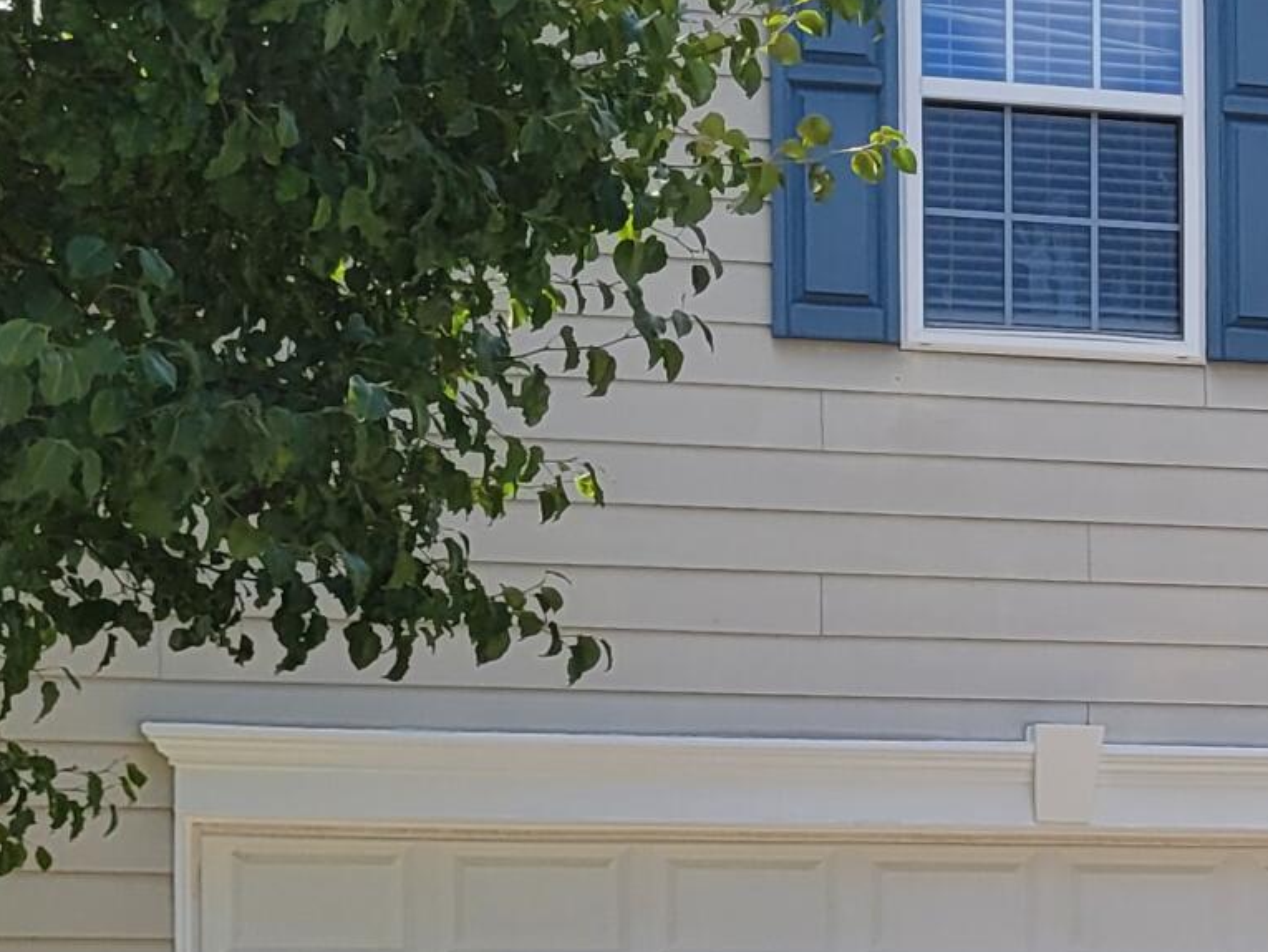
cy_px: 1090
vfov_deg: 14.1
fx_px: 3737
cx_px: 1578
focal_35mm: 102
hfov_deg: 18.2
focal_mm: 5.4
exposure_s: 1/1117
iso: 40
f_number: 1.8
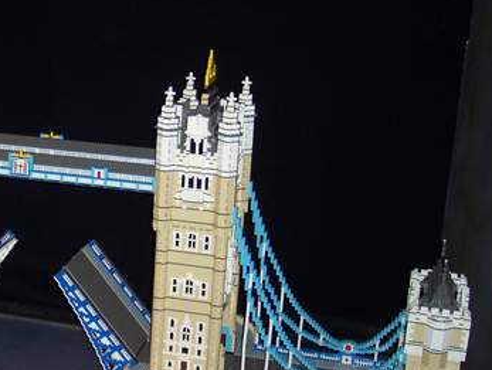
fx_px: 996
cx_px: 60
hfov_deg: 26.9
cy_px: 240
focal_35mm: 70
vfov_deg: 21.0
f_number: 2.8
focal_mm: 8
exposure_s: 1/30
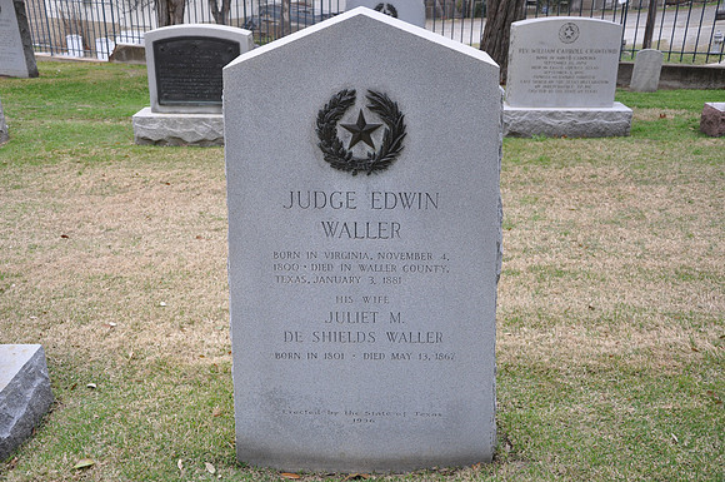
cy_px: 241
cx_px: 362
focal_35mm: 38
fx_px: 754
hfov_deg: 51.3
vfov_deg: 35.4
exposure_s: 1/125
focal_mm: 25
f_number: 5.6
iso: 400
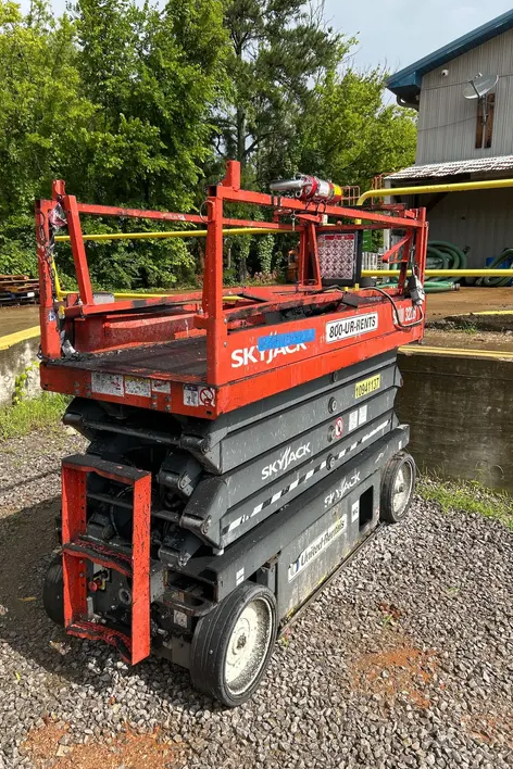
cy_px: 386
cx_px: 216
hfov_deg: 46.2
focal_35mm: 28
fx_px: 598
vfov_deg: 65.5
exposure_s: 1/2457
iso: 50
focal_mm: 5.7
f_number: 1.5
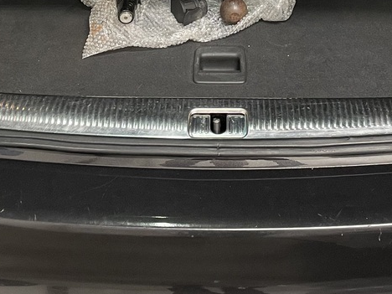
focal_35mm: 80
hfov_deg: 24.4
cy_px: -65
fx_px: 906
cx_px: 229
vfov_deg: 17.5
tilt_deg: -26.9
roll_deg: +0.2
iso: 125
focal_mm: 4.2
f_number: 1.6
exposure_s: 1/50
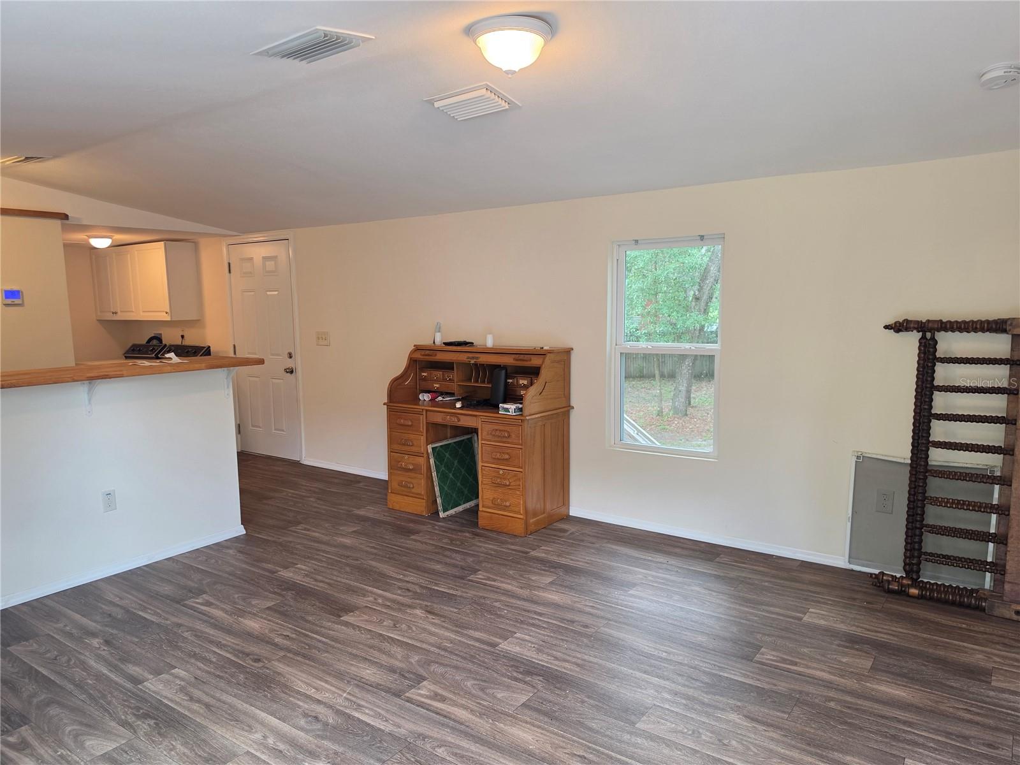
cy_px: 382
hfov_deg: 73.9
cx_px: 510
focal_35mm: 23
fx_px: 678
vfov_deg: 58.9
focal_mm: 6.5
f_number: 1.4
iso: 200
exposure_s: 1/120
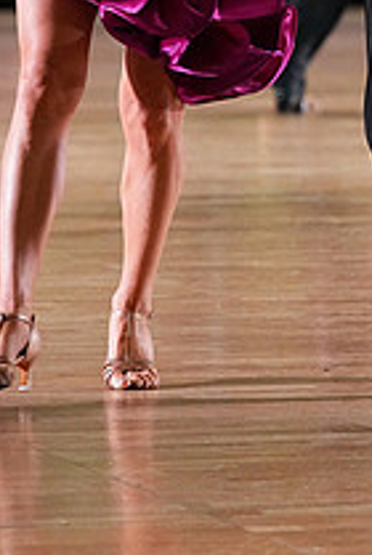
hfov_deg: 3.4
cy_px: -125
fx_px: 6210
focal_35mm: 402
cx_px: 312
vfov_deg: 5.1
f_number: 4.5
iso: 8000
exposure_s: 1/400
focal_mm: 145
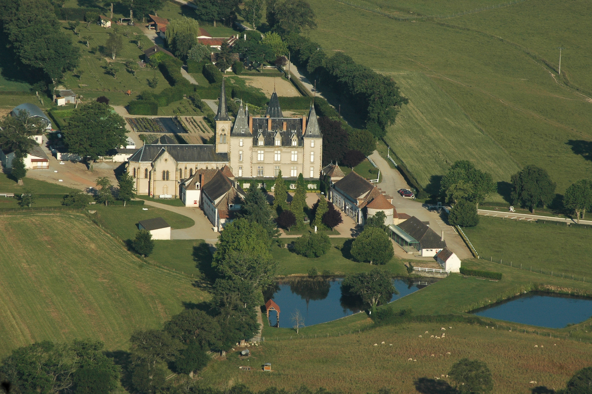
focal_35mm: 330
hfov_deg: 6.2
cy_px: 197
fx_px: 5422
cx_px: 296
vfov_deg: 4.2
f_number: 10
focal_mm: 220
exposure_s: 1/640
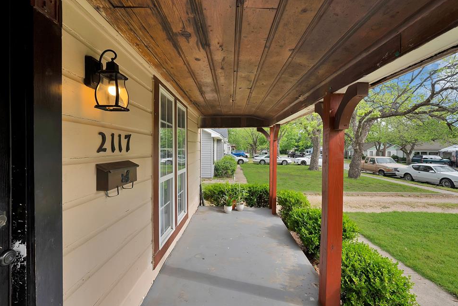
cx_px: 234
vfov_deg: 73.7
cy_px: 153
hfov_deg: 96.7
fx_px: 204
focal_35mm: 16
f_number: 9
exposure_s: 1/125
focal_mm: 15
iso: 640
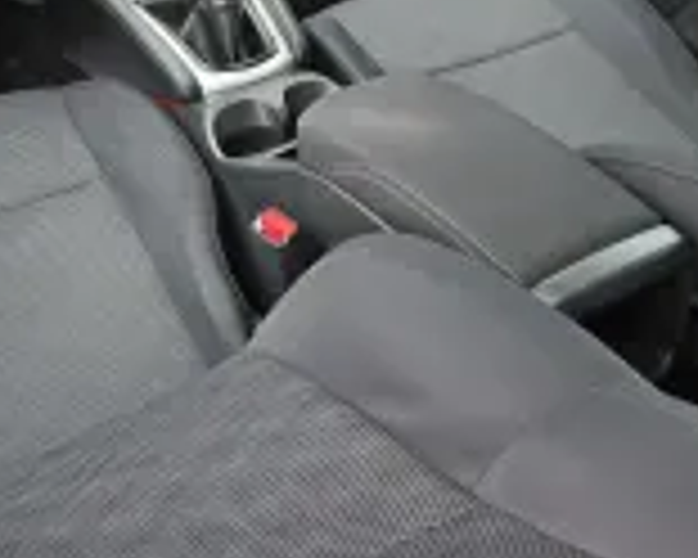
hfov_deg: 35.9
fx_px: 1074
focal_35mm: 52
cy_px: -22
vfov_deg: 27.2
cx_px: 279
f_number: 1.7
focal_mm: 6.3
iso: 40
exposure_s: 1/100
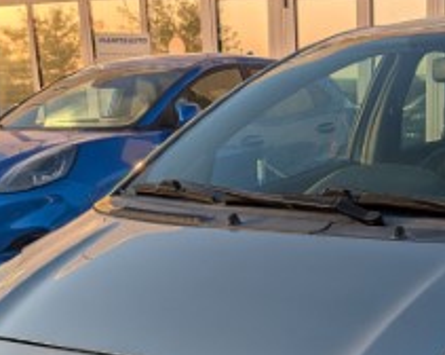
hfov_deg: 25.8
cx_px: 412
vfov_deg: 20.1
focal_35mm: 71
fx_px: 933
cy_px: 429
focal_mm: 6.9
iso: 22
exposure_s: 1/4149
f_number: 1.68
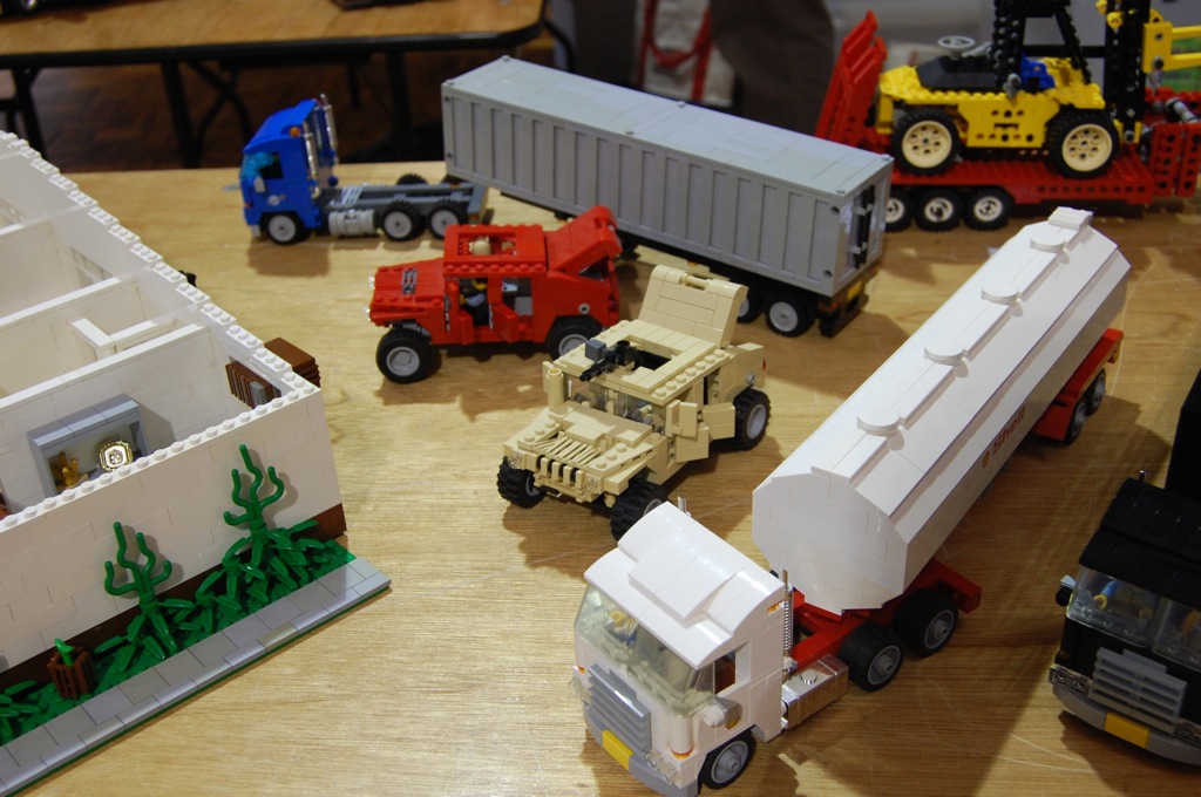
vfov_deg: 34.1
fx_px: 1299
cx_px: 600
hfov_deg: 49.6
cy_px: 398
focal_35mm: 39
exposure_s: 1/10
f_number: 6.3
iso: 800
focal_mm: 26
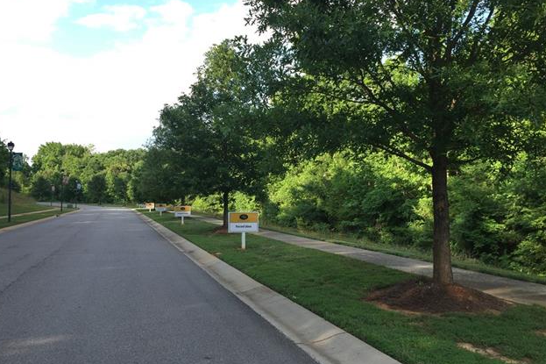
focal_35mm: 31
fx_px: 470
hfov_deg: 60.3
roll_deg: +0.1
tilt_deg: +2.4
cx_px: 269
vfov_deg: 42.3
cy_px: 171
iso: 32
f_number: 2.2
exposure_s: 1/370
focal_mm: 4.15
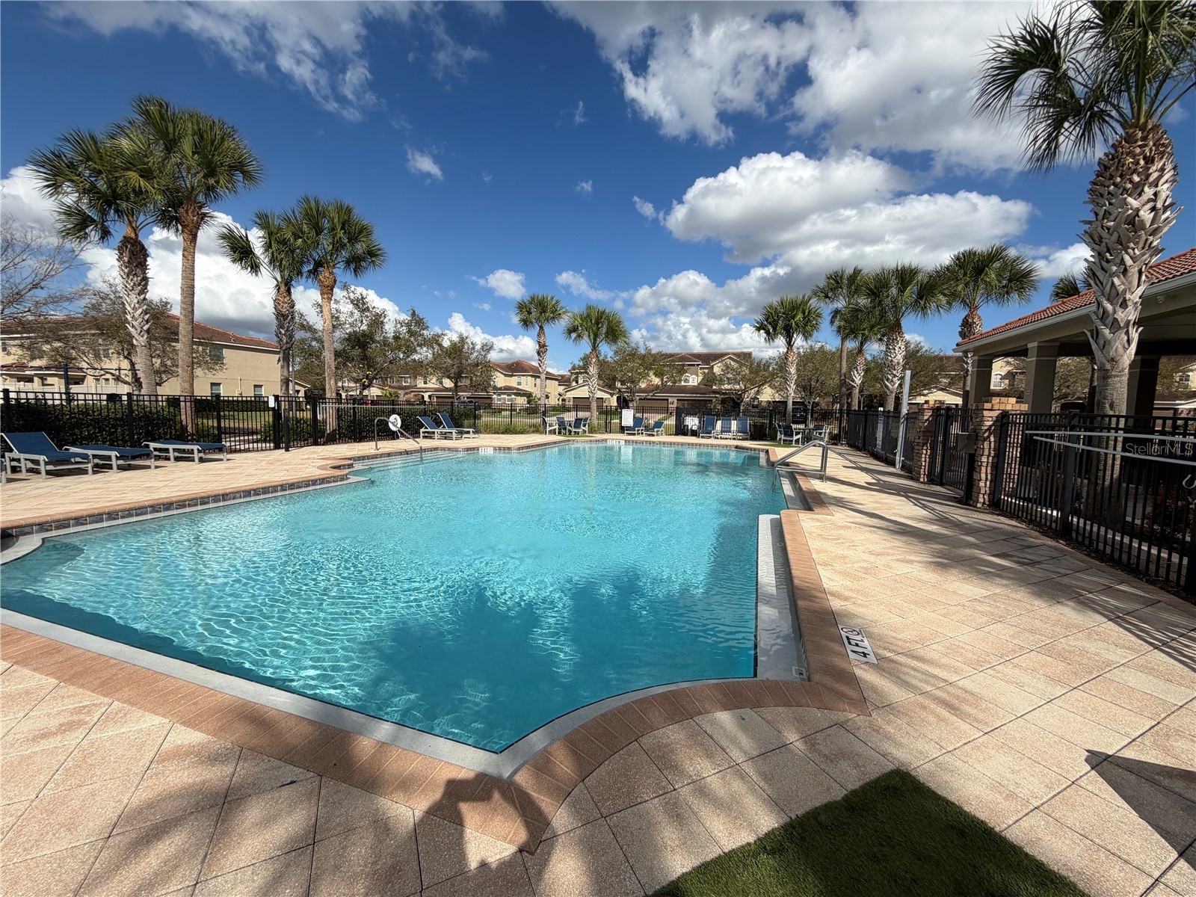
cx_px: 598
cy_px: 448
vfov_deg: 85.7
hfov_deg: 102.1
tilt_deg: -5.7
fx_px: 484
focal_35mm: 14
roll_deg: -0.9
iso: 20
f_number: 2.2
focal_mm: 2.22
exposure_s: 1/1399
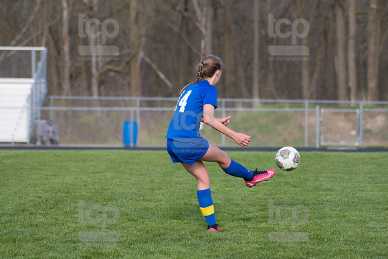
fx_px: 2156
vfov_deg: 6.9
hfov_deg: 10.3
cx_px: 194
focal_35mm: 200
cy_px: 130
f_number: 5.6
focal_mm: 200
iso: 200
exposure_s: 1/1600
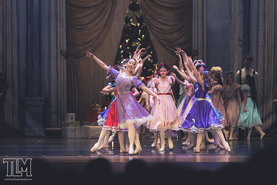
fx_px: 1539
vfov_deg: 6.9
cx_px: 138
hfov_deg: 10.3
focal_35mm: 200
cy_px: 92
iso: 640
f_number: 2.8
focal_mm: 200
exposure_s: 1/320
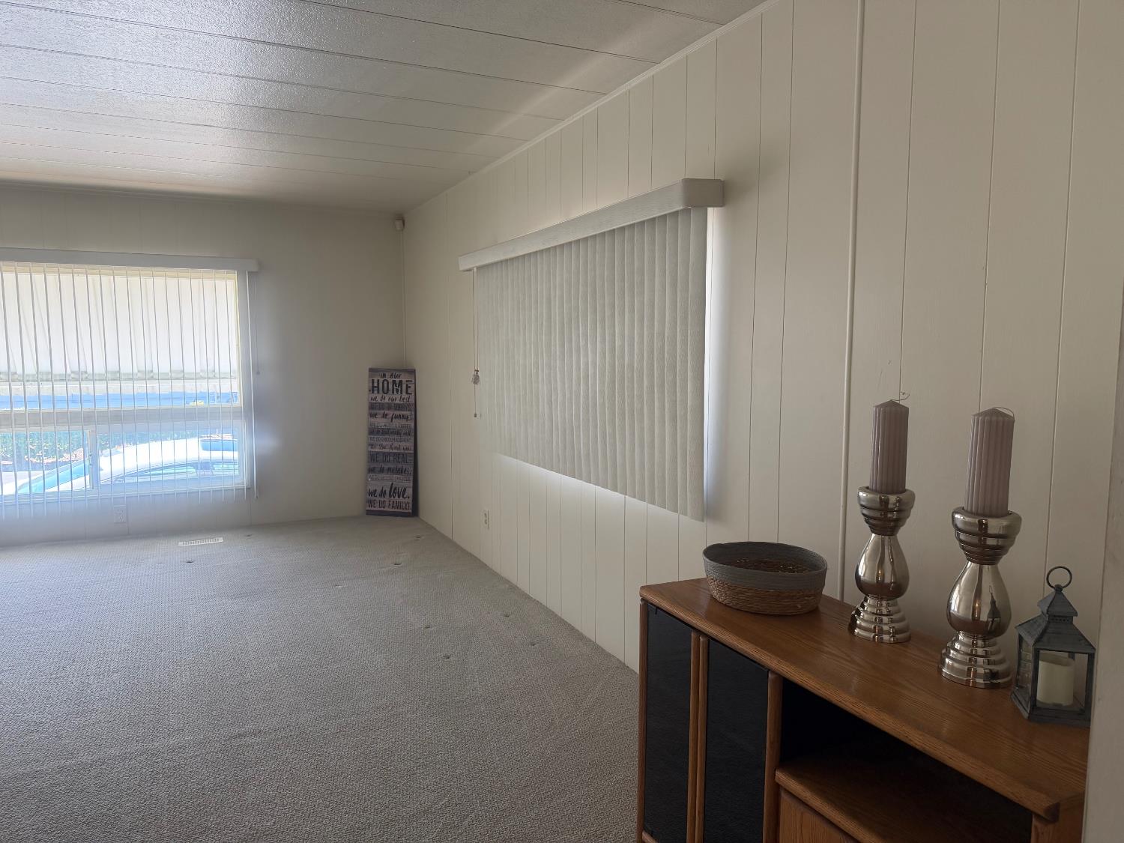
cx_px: 562
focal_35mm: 24
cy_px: 422
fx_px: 779
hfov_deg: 71.6
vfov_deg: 56.8
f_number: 1.78
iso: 200
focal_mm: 6.76
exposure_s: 1/121
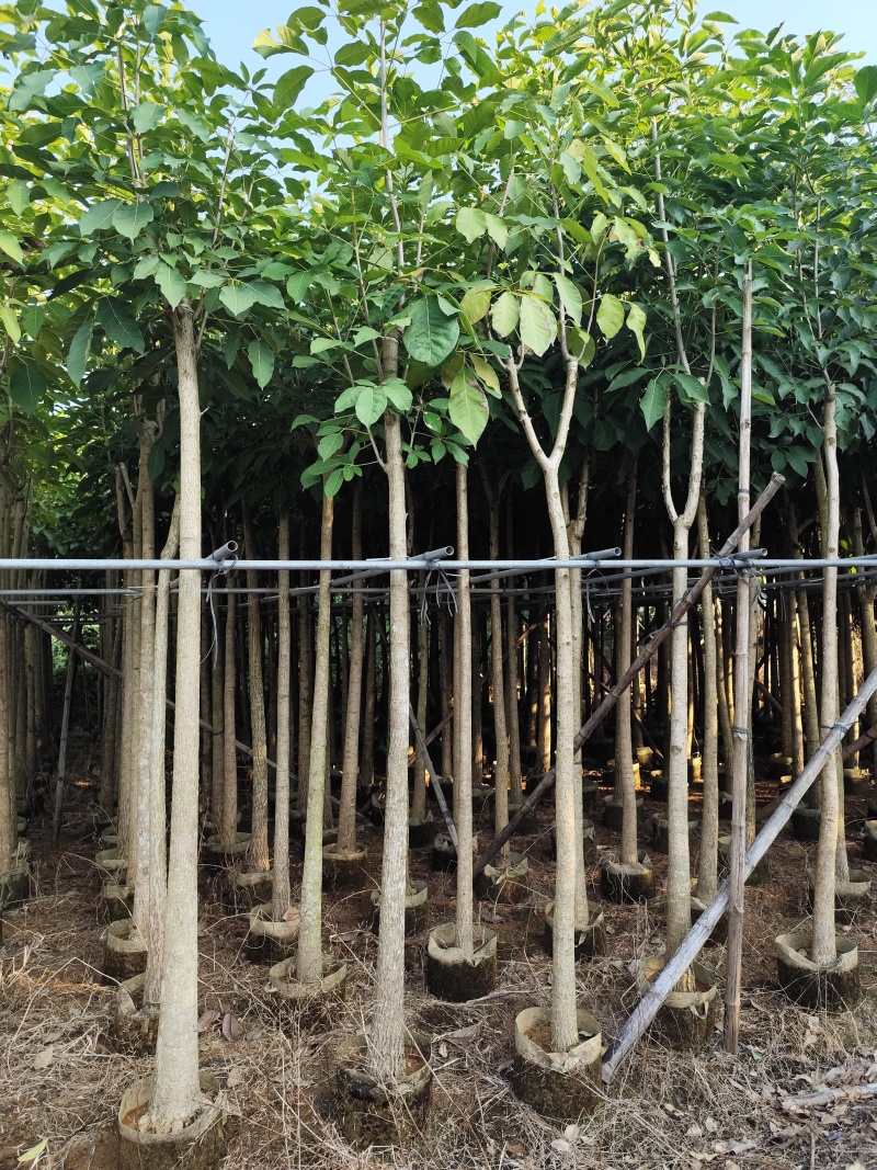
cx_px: 438
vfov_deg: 73.9
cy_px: 585
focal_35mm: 23
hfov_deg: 58.9
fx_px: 777
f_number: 1.65
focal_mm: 6.19
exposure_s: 1/256
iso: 50
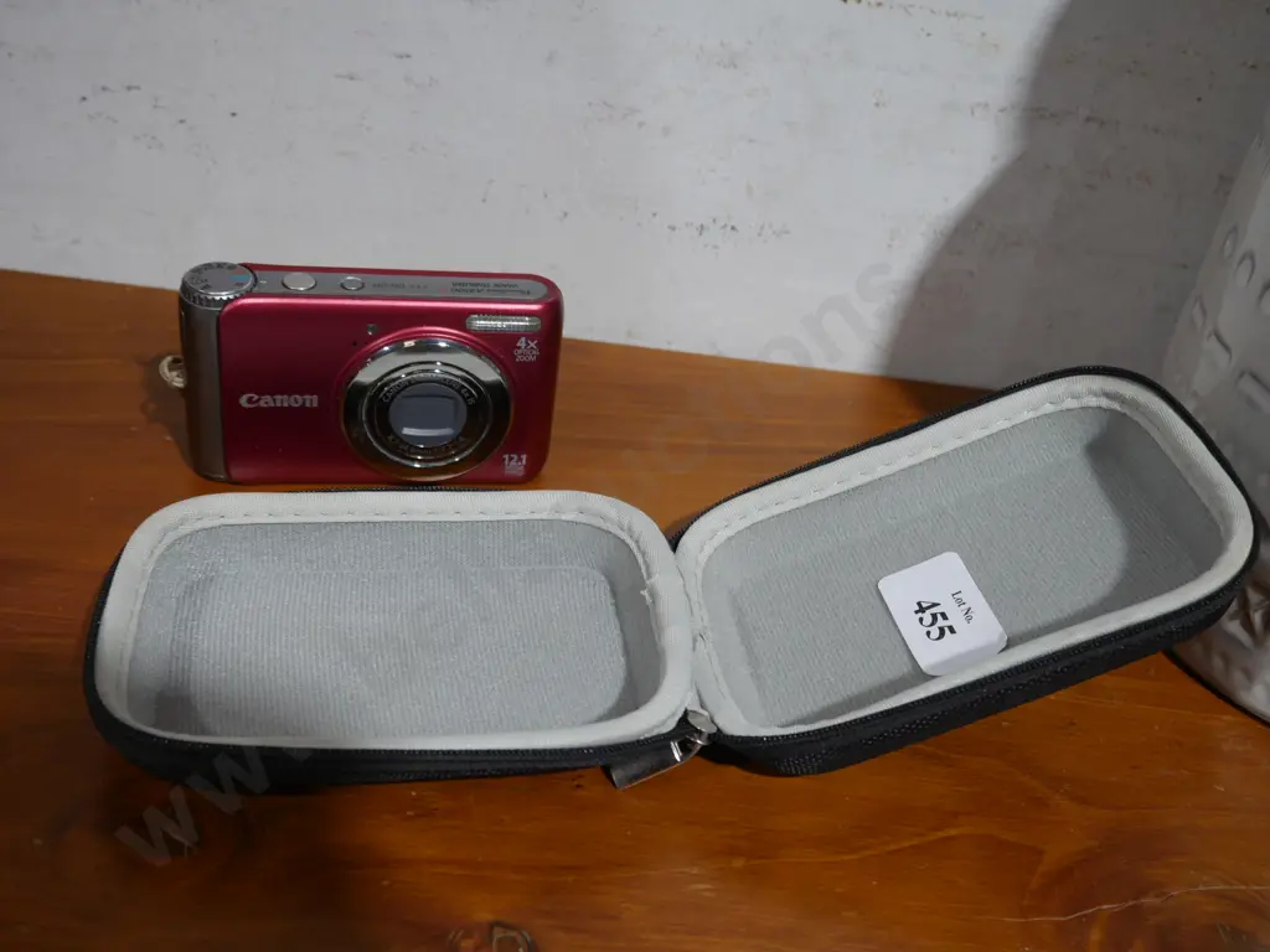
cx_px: 635
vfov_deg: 36.0
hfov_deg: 46.8
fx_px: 1468
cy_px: 476
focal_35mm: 40
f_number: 4.4
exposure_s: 1/60
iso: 500
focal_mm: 20
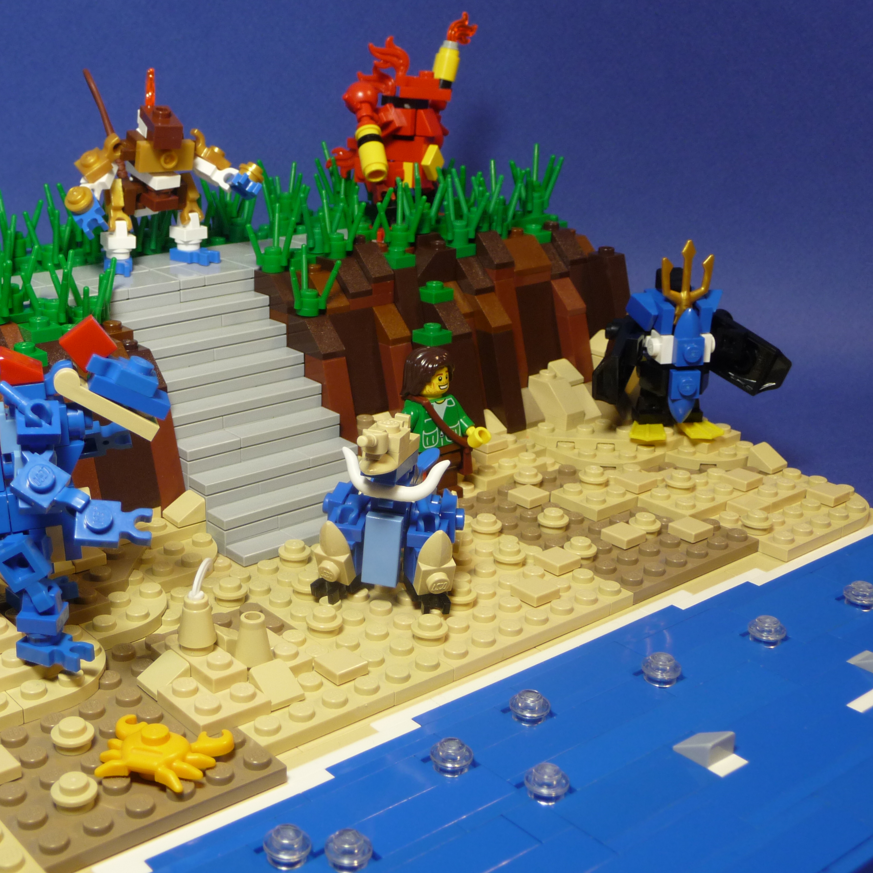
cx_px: 289
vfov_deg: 37.6
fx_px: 1284
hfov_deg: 37.1
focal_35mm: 45
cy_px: 437
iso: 160
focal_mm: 6.3
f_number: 3.8
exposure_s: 1/30
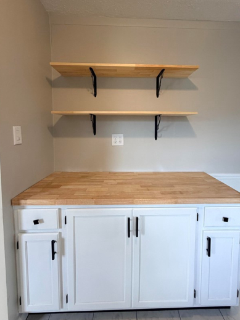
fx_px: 166
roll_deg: +0.5
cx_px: 131
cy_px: 140
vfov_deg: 87.3
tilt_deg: -3.8
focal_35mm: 18
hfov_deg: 71.4
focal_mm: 2.22
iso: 250
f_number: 2.2
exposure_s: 1/120
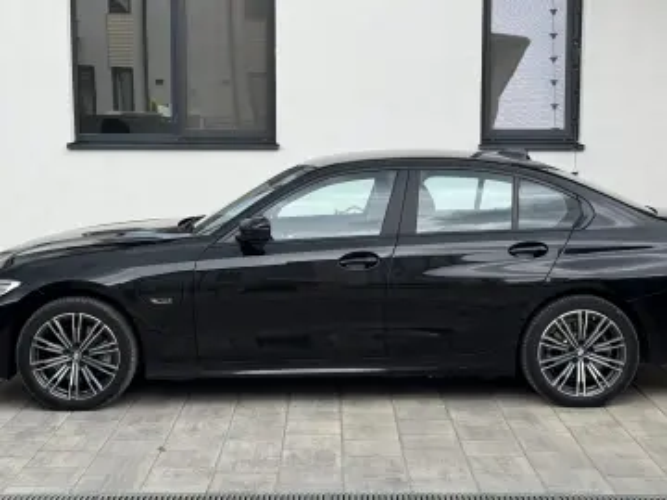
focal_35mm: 48
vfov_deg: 30.3
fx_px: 925
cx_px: 334
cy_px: 250
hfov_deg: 39.7
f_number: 1.78
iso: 64
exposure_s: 1/843
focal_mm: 6.76
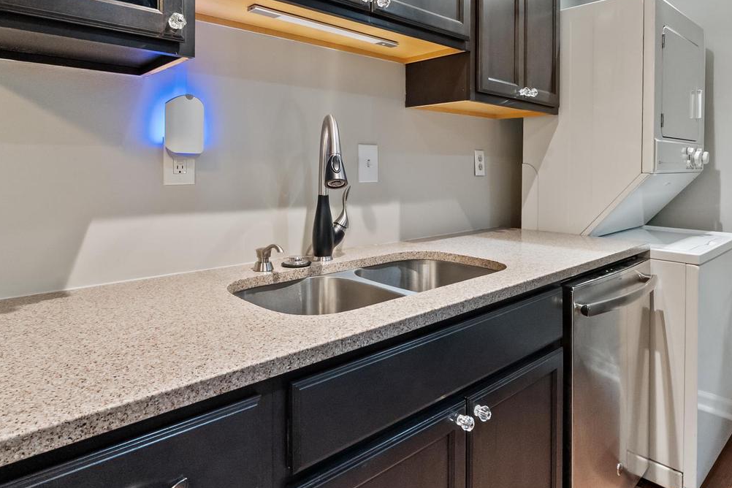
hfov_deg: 76.1
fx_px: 468
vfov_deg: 54.4
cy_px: 180
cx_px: 382
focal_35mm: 23
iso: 12800
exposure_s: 1/20
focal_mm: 10.8
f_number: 8
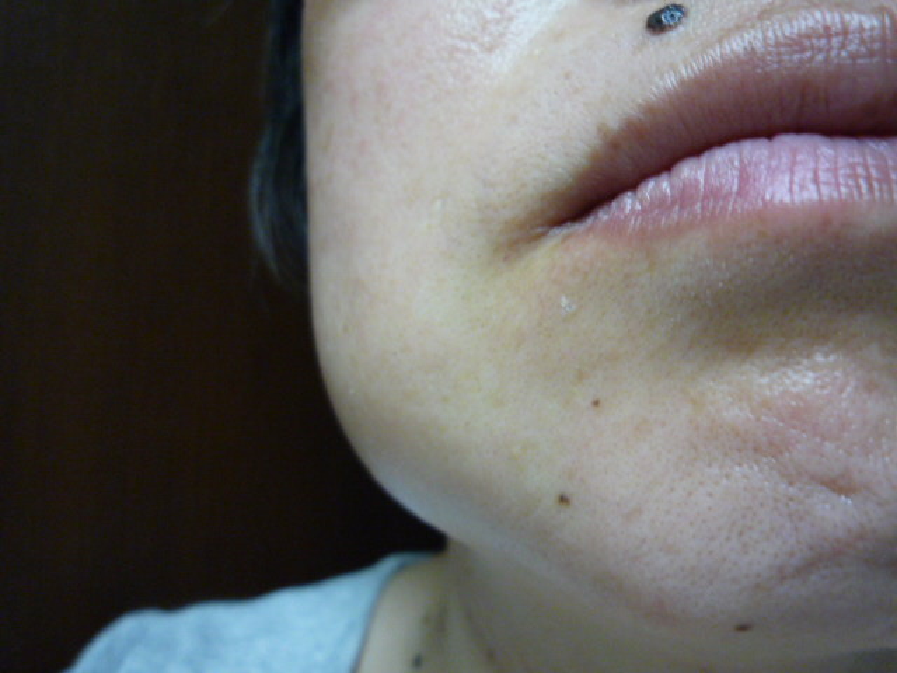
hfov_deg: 69.4
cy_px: 336
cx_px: 448
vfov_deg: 54.9
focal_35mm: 25
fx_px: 648
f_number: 2.8
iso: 400
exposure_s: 1/20
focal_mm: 4.4
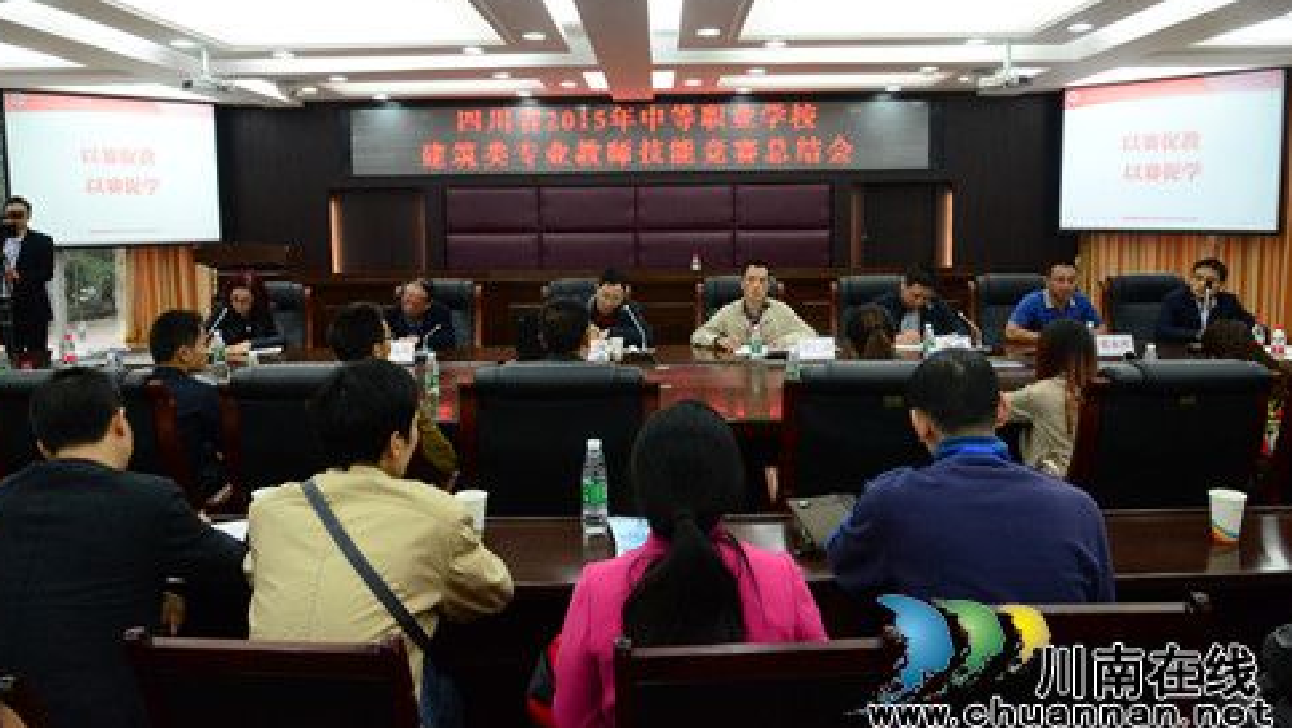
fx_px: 891
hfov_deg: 71.9
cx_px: 631
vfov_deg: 44.2
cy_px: 298
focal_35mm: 26
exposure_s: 1/40
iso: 4000
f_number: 14
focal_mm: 24
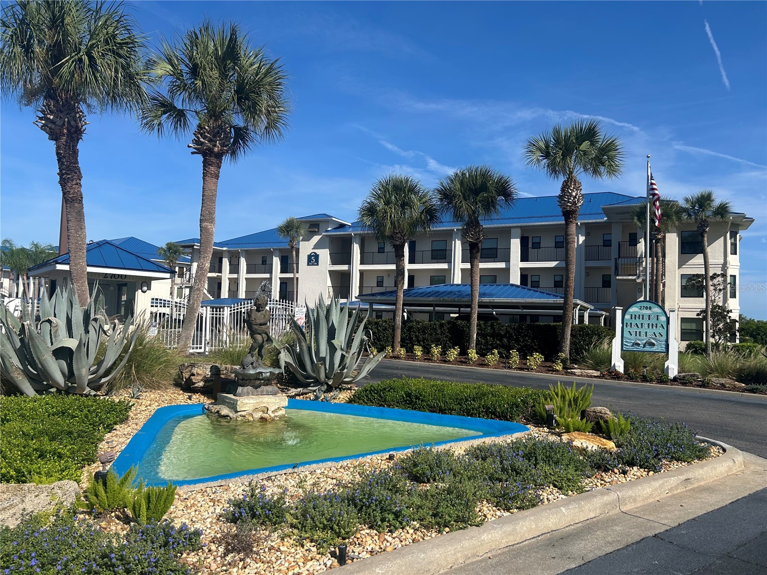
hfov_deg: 67.3
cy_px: 288
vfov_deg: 53.1
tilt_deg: +3.4
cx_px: 384
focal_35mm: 26
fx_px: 576
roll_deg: -2.5
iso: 50
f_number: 1.5
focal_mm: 5.7
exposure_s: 1/4831
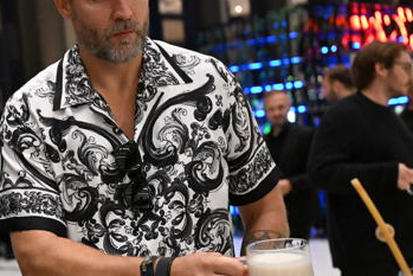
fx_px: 884
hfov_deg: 25.6
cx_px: 54
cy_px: 169
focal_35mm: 77
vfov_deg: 17.7
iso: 10000
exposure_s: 1/500
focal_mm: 39
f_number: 2.8
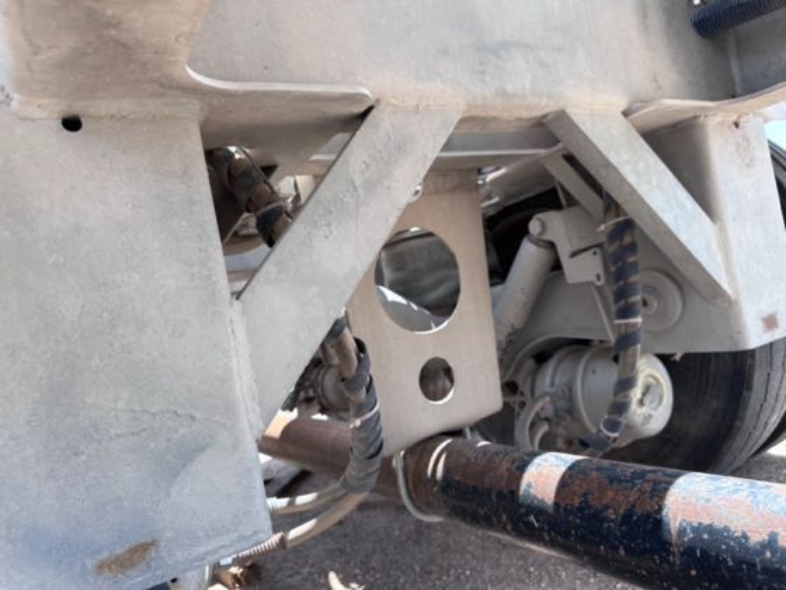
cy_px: 295
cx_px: 393
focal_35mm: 24
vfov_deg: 56.8
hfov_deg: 71.6
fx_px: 545
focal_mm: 6.86
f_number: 1.78
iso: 80
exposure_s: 1/685
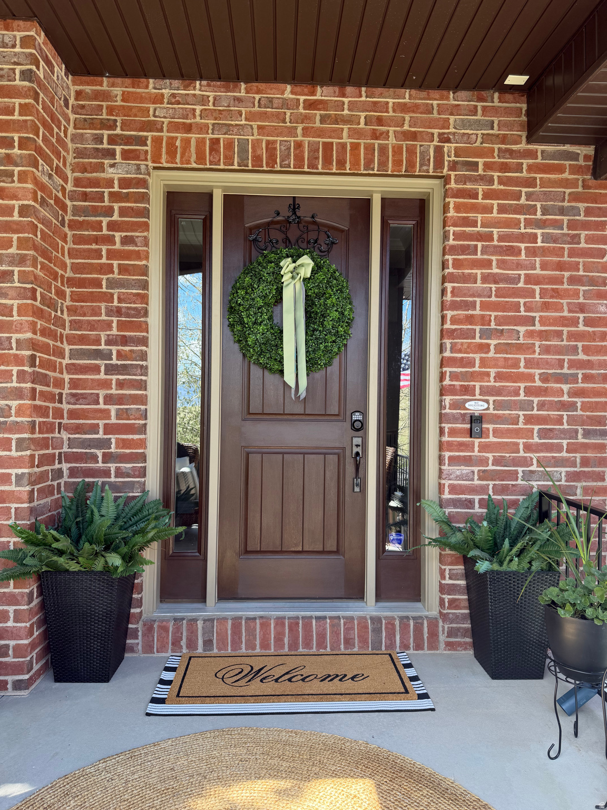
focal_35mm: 24
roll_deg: +0.6
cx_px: 304
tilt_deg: -0.3
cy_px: 405
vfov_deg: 71.6
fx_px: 561
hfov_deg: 56.8
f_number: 1.78
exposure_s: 1/283
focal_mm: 6.76
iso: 80
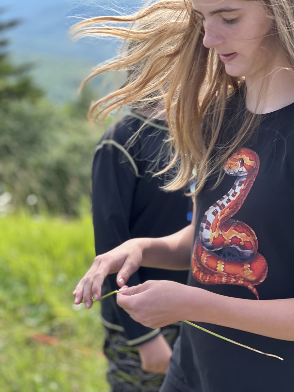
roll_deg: +1.0
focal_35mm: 77
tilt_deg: -14.6
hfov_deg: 19.1
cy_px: 196
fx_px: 872
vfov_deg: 25.3
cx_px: 147
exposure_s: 1/129
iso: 25
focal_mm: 9
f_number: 2.8
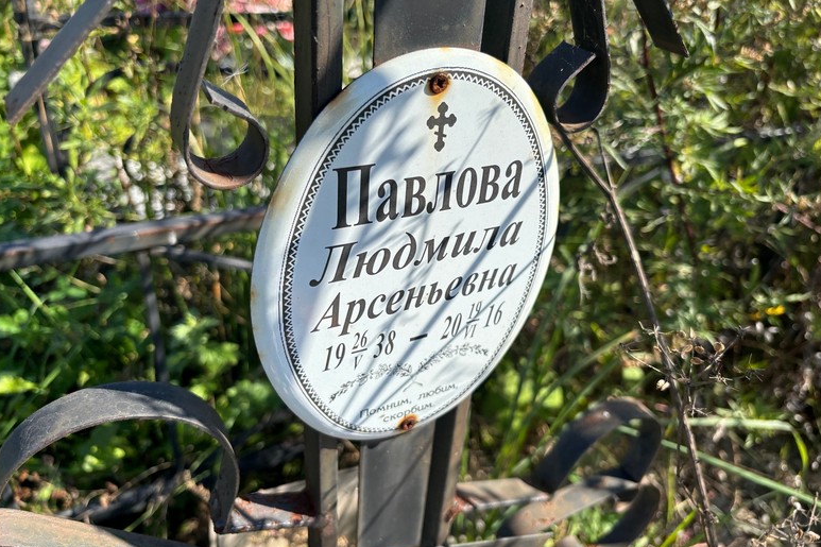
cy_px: 259
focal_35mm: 28
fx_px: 638
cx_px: 421
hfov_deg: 65.5
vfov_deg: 46.4
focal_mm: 5.96
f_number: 1.6
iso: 50
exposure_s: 1/2151
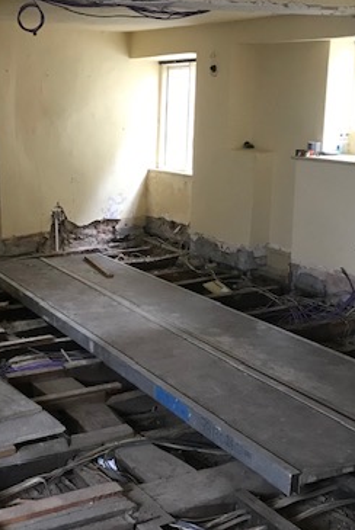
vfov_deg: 38.8
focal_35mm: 51
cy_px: 242
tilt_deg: -9.6
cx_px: 103
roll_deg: -0.9
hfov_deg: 26.3
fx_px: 753
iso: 100
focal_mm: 3.99
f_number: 1.8
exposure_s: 1/11
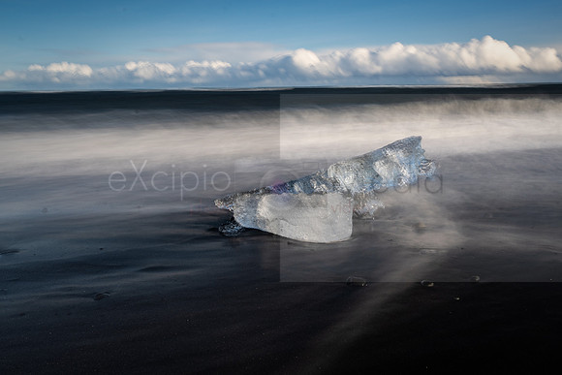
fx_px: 558
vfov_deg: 37.2
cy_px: 188
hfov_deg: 53.5
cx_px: 281
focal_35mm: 36
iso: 100
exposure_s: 13
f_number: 11
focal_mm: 35
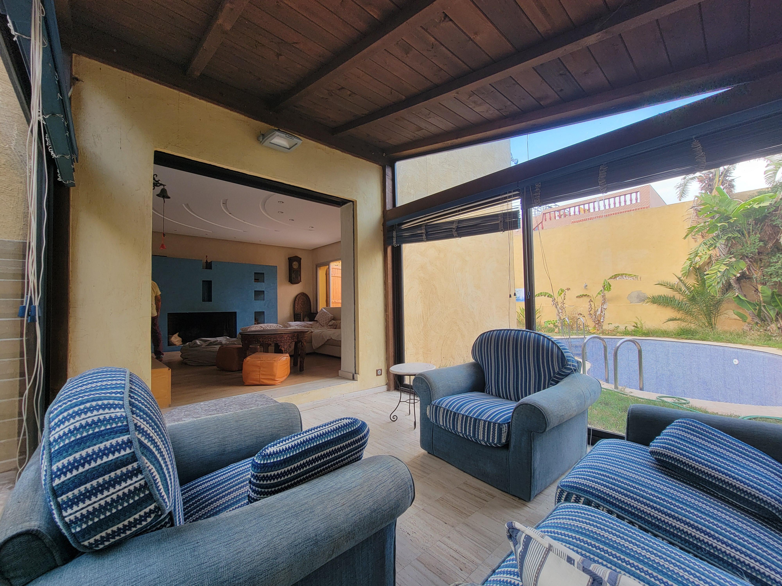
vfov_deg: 89.9
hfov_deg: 106.2
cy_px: 293
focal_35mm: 13
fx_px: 294
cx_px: 391
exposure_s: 1/120
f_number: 2.2
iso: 100
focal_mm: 2.2
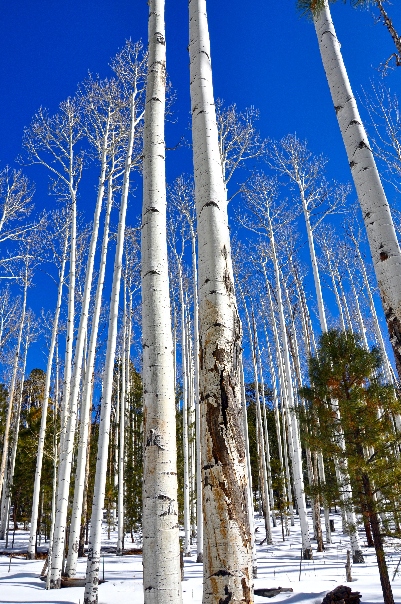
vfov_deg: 67.4
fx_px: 452
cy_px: 302
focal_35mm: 27
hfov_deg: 47.8
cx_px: 200
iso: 200
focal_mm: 18
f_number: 11
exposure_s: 1/400
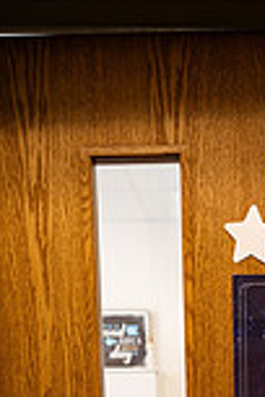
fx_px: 651
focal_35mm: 59
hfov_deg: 22.2
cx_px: 257
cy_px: 488
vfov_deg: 28.9
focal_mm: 20
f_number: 2.8
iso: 640
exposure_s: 1/250
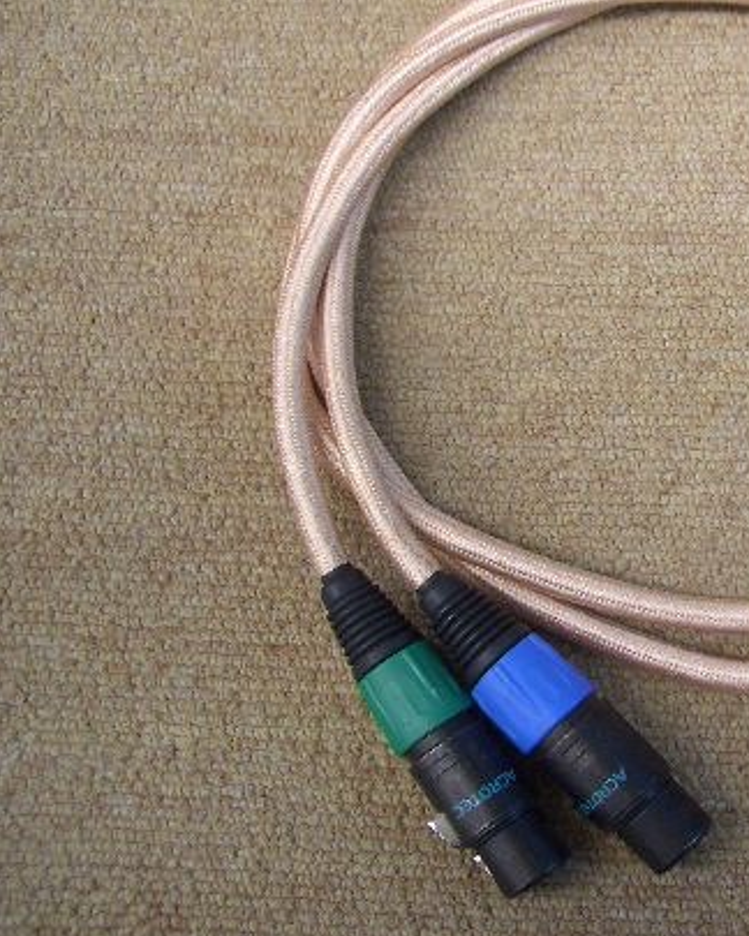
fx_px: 1496
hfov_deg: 26.7
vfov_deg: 34.7
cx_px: 737
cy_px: 404
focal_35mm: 54
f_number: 2.6
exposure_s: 1/15
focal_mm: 5.8
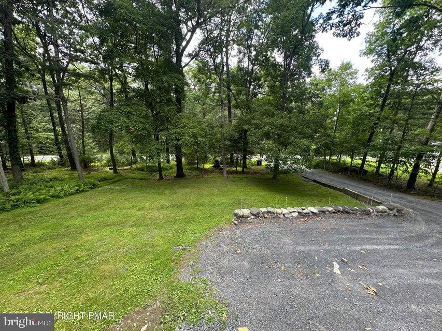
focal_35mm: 14
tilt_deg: -13.1
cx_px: 221
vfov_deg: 85.7
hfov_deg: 102.1
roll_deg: -1.6
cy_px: 166
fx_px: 179
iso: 40
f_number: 2.2
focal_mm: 2.22
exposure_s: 1/113
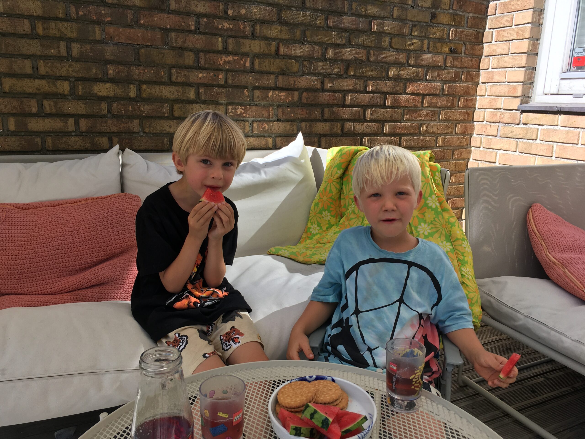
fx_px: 490
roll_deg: -2.5
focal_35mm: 29
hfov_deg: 61.7
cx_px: 292
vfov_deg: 48.2
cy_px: 220
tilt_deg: -13.5
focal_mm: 4.15
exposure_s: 1/534
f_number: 2.2
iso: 25
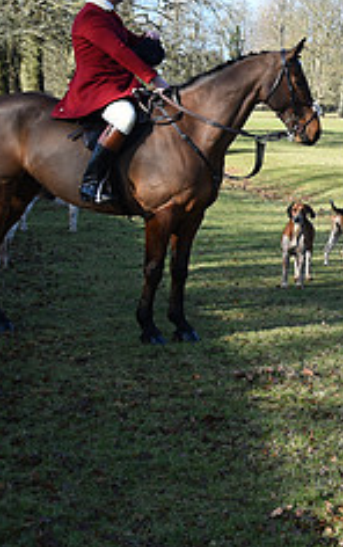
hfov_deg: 14.8
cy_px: 162
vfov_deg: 25.6
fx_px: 1194
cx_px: 563
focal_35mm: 80
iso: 100
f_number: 5.6
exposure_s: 1/200
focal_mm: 32
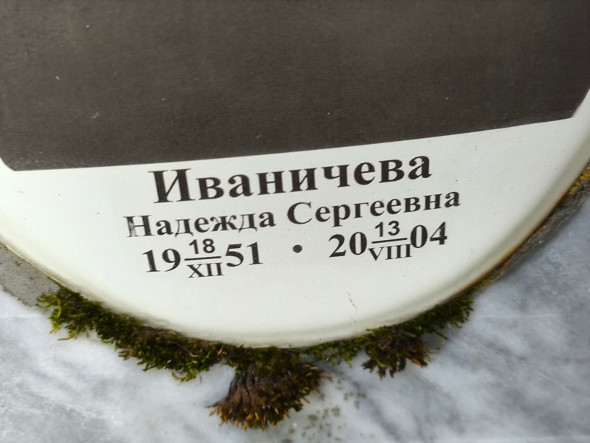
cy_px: 222
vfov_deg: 29.1
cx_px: 295
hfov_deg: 38.2
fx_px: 853
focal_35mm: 50
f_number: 1.7
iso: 100
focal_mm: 4.71
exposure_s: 1/120
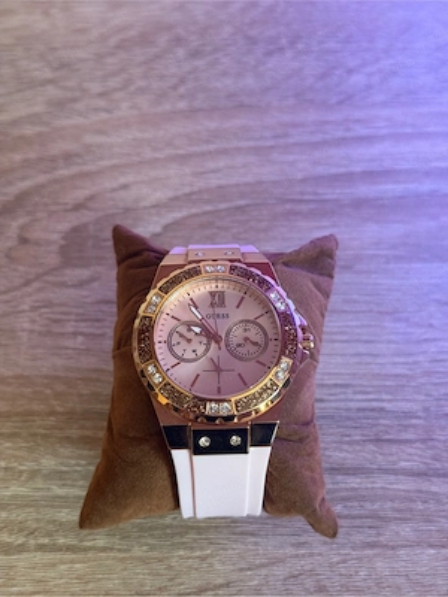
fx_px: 828
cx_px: 224
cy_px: 298
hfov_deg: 30.3
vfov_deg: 39.7
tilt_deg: -60.6
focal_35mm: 48
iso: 160
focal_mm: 6.76
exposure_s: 1/50
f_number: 1.78
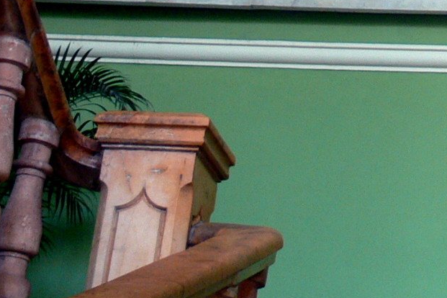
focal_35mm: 150
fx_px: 1862
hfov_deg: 12.9
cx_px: 687
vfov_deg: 8.6
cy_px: -310
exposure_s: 1/30
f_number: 2.8
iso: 80
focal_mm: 7.4
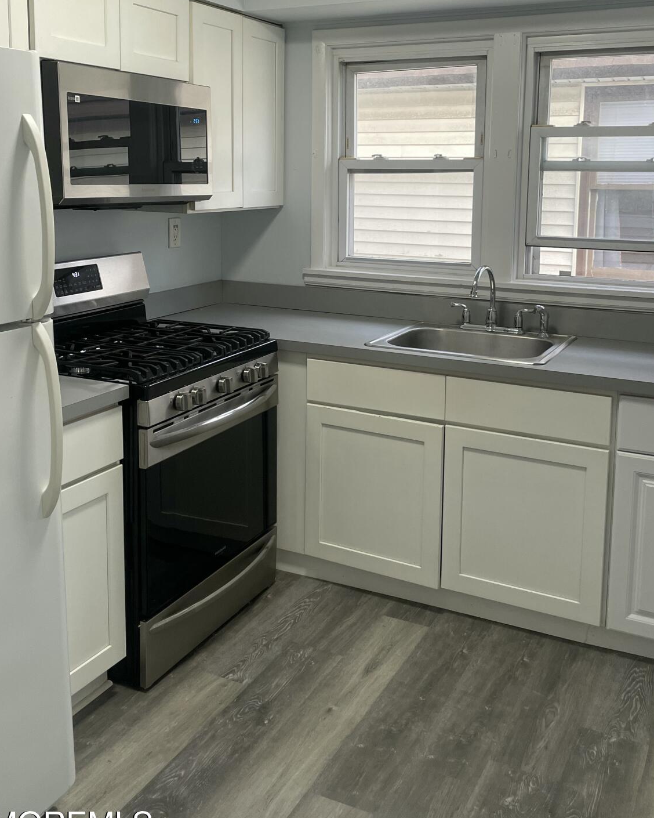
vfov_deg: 49.7
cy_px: 297
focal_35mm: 36
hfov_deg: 41.1
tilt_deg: -6.7
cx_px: 317
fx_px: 871
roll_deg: -0.7
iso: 80
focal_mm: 4.2
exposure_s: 1/60
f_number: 1.6
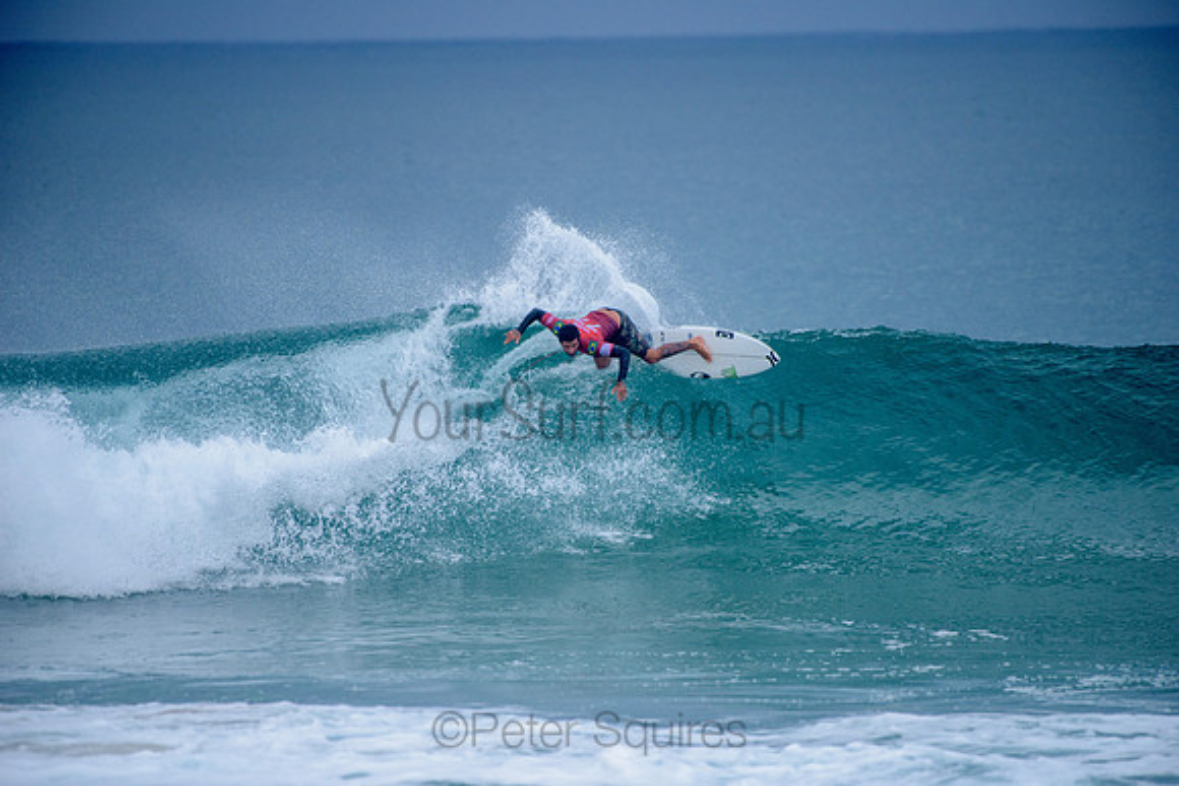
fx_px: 16378
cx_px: 590
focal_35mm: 500
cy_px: 393
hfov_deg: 4.1
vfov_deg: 2.8
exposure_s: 1/2000
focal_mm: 500
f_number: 5.6
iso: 360
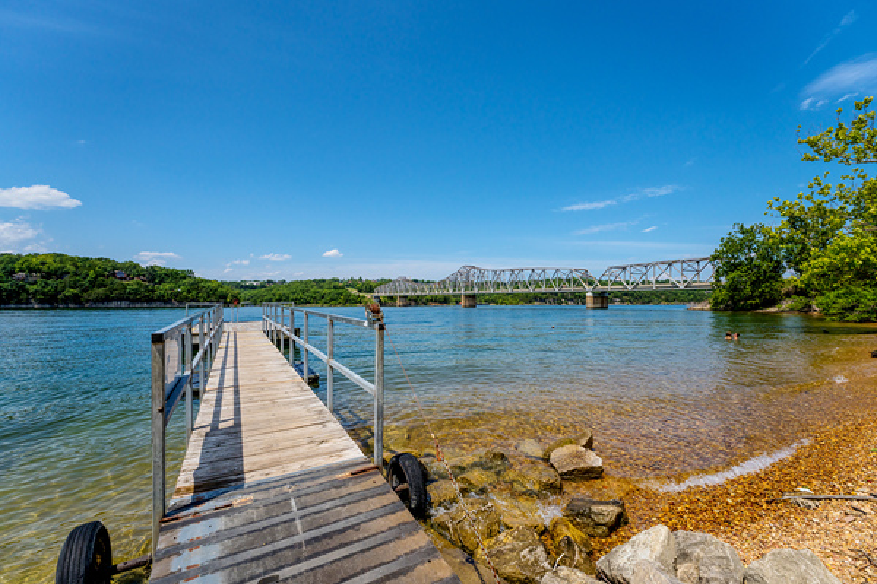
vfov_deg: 81.2
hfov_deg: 104.3
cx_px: 438
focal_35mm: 14
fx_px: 341
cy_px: 292
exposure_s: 1/2000
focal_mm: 14
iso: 400
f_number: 9
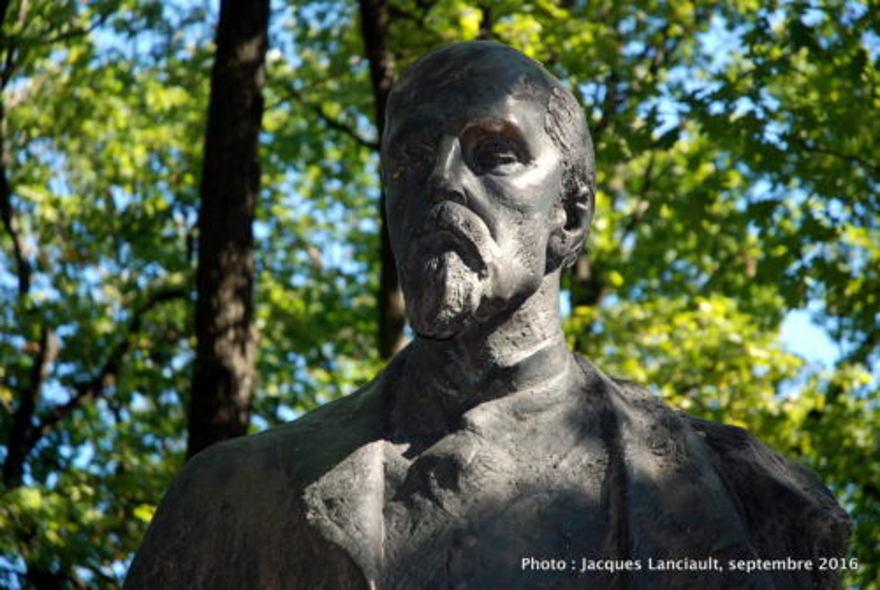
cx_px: 440
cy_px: 295
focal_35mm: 105
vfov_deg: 13.1
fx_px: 2570
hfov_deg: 19.4
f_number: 4.5
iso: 100
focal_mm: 70
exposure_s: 1/60
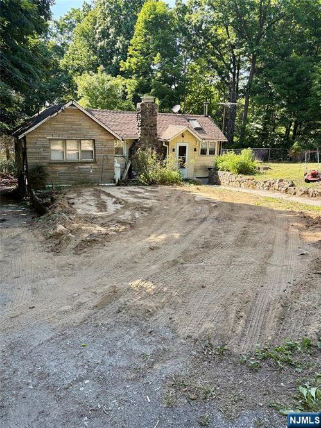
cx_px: 160
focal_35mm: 26
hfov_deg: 53.0
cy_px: 214
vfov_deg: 67.3
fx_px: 322
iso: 64
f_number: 1.6
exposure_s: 1/456
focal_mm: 5.96
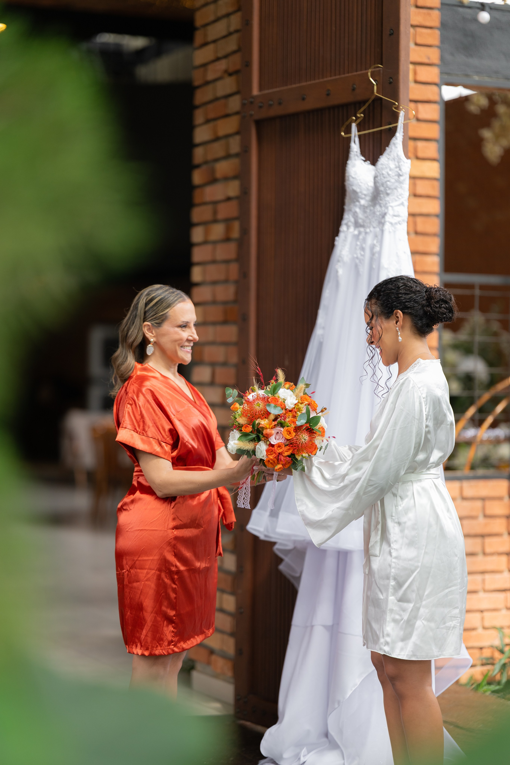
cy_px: 382
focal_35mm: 85
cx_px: 255
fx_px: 1806
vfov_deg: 23.9
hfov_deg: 16.1
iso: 500
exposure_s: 1/1000
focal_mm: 85
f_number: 1.4
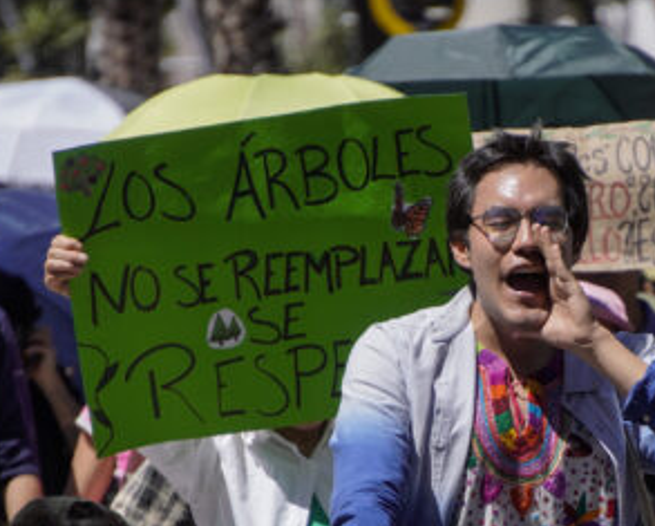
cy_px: 421
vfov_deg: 2.6
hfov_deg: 3.2
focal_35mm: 605
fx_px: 11740
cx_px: 601
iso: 160
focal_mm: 210
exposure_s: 1/800
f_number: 6.3
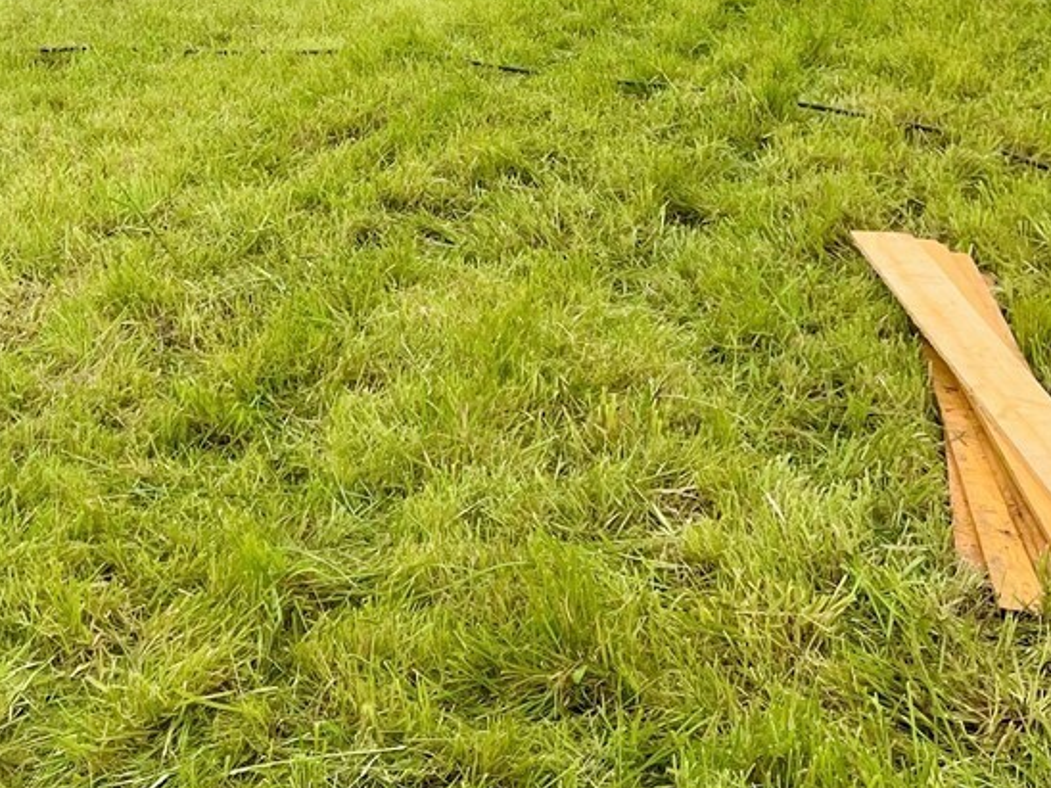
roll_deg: +0.8
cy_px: -313
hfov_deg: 25.4
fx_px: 2216
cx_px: 15
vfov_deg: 18.4
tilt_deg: -2.1
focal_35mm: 73
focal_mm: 5.1
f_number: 1.6
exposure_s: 1/1279
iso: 32
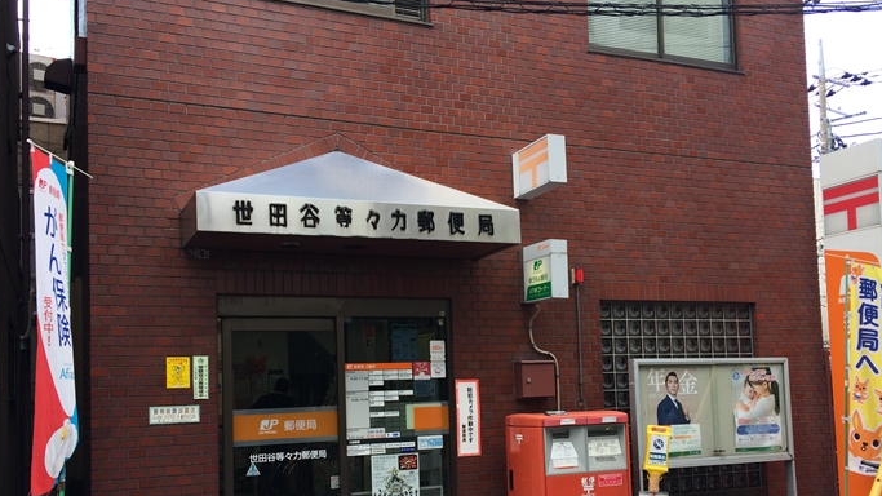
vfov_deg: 31.7
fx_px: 865
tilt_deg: +2.9
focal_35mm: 37
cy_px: 337
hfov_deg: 54.0
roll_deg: +0.4
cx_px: 460
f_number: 2.2
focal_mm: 4.15
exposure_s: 1/328
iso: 32
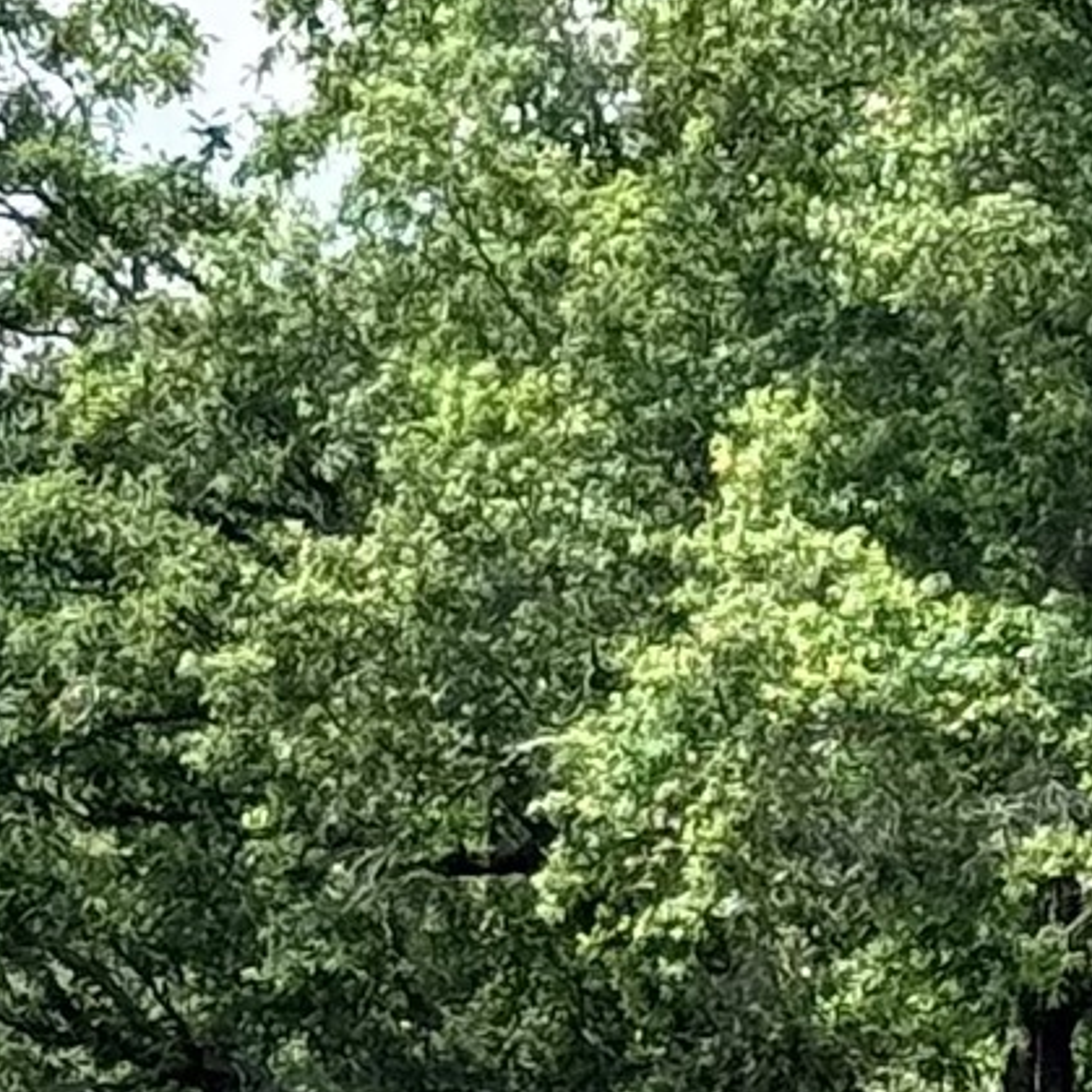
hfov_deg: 5.5
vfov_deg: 5.4
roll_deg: +0.7
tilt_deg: -3.4
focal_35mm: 311
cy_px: 2593
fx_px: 11100
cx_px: 2051
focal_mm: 6.76
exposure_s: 1/2342
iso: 80
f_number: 1.78
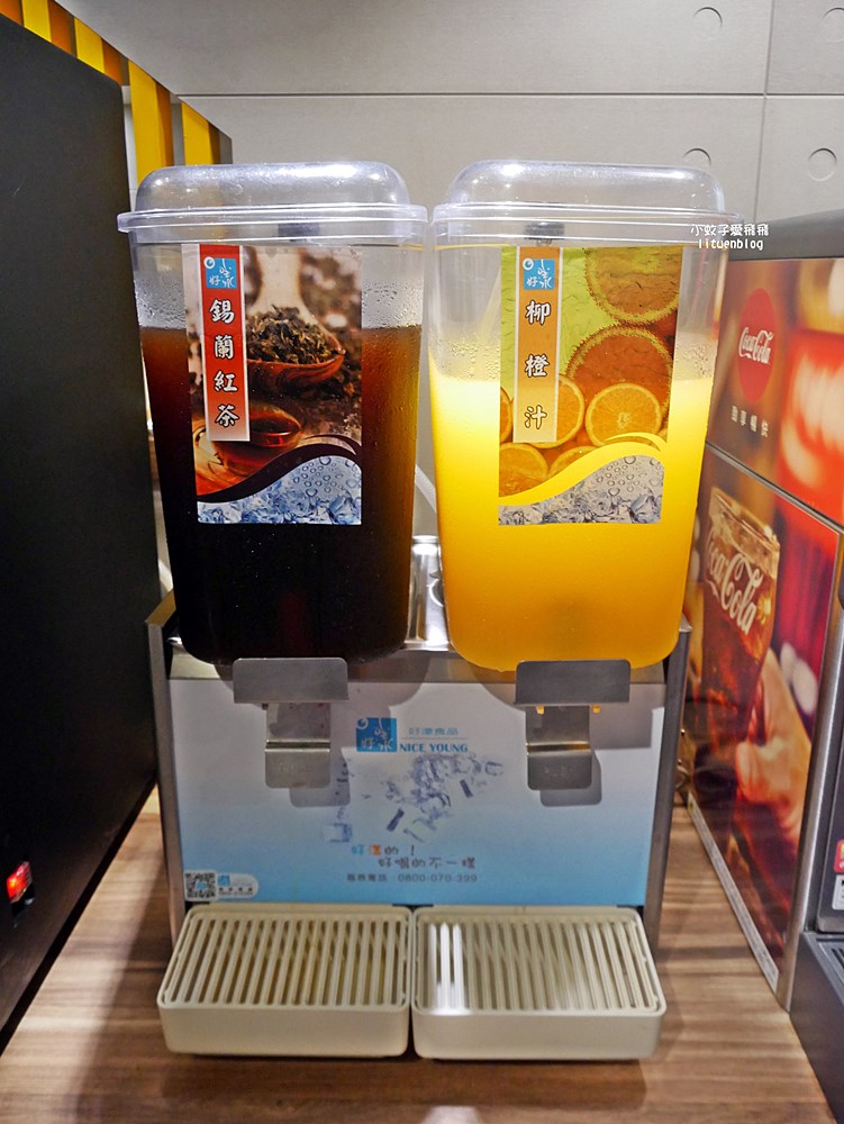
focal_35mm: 28
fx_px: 909
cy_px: 562
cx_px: 422
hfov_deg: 49.8
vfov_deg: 63.4
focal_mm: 14
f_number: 5.6
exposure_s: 1/60
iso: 2000
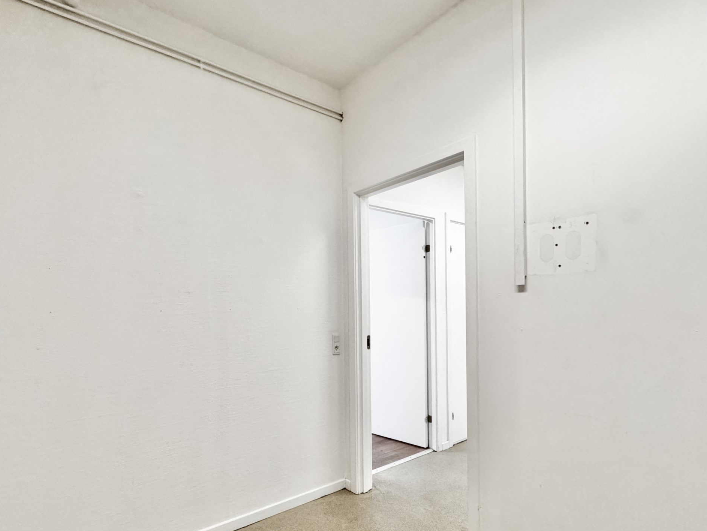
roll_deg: +1.1
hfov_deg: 84.5
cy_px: 311
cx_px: 328
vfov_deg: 68.2
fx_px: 388
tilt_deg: -0.5
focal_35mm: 19
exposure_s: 1/100
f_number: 2.2
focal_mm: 2.22
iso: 320
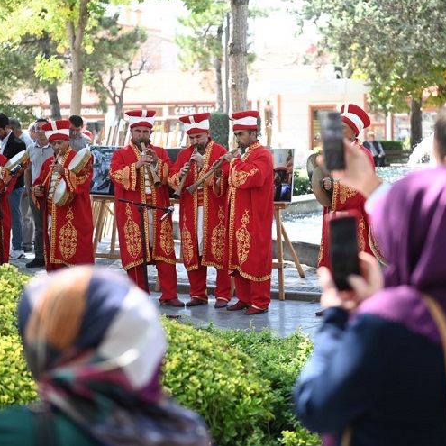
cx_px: 269
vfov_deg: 19.3
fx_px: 1312
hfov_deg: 19.3
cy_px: 222
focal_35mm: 90
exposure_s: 1/1250
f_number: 2.8
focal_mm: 70
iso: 1000
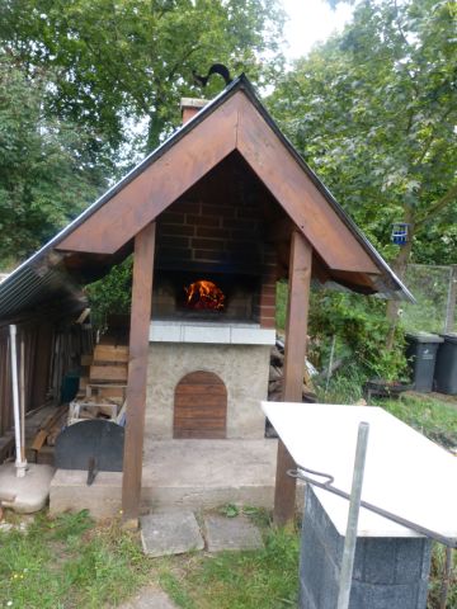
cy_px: 304
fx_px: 440
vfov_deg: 69.4
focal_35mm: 25
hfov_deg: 54.9
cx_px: 228
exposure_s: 1/250
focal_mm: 4.5
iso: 200
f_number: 3.5
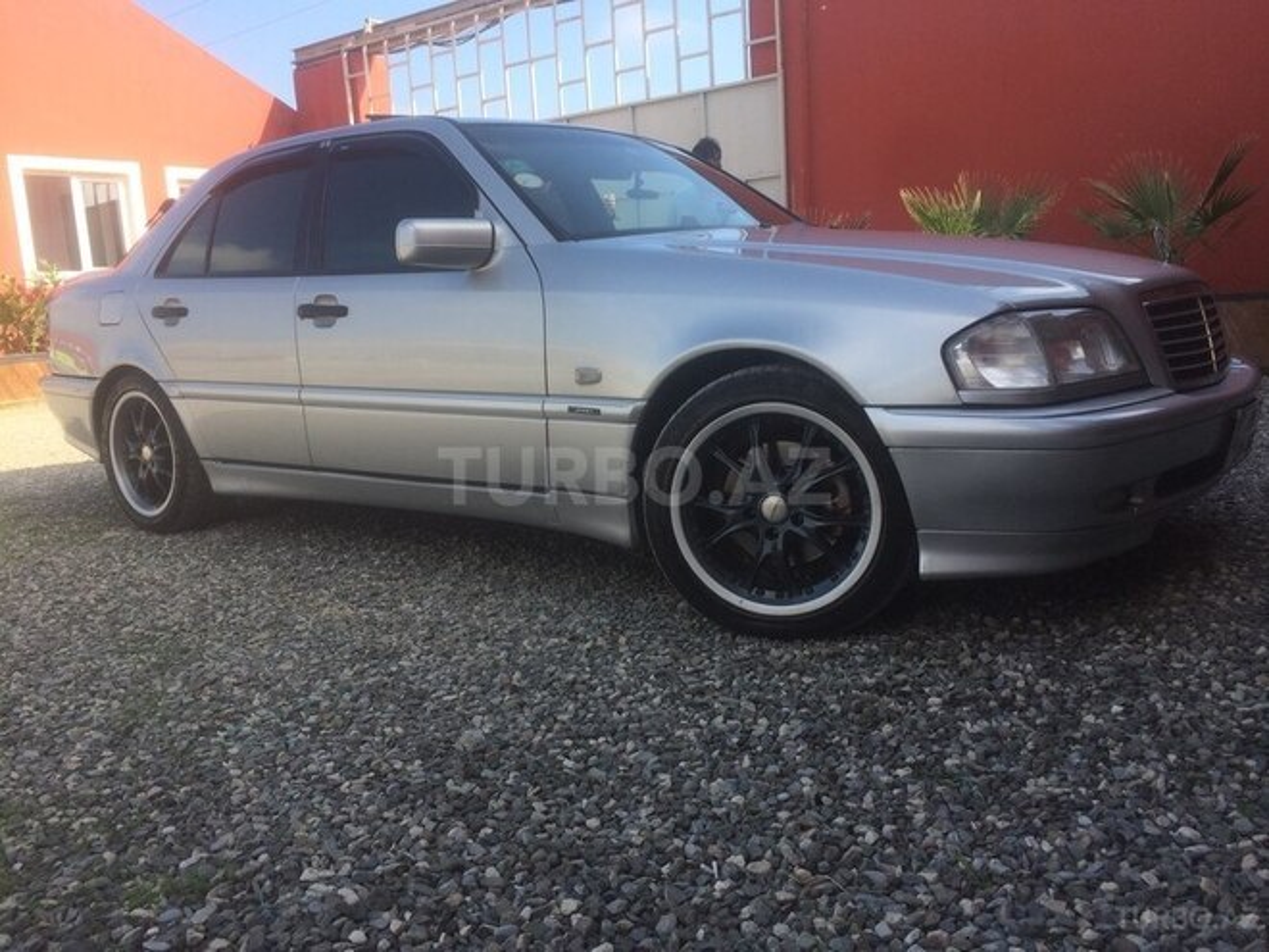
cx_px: 634
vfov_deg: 48.2
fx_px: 1063
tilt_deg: -8.5
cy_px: 476
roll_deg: +3.1
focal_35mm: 29
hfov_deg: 61.7
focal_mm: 4.15
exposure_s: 1/805
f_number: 2.2
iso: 32
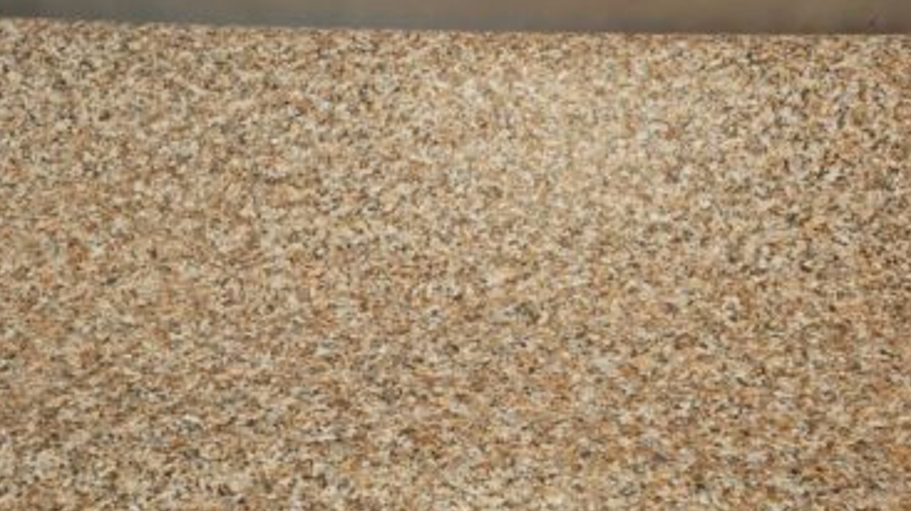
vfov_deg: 20.3
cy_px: 327
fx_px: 1424
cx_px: 427
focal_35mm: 59
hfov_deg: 35.5
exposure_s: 1.3
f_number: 16
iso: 100
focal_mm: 32
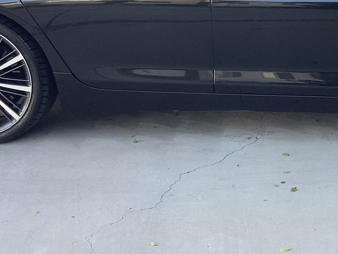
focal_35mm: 95
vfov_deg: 15.5
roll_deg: -0.2
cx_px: 330
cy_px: 64
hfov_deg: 20.1
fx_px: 928
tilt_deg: -15.6
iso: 40
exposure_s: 1/120
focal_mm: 3.3
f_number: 2.4
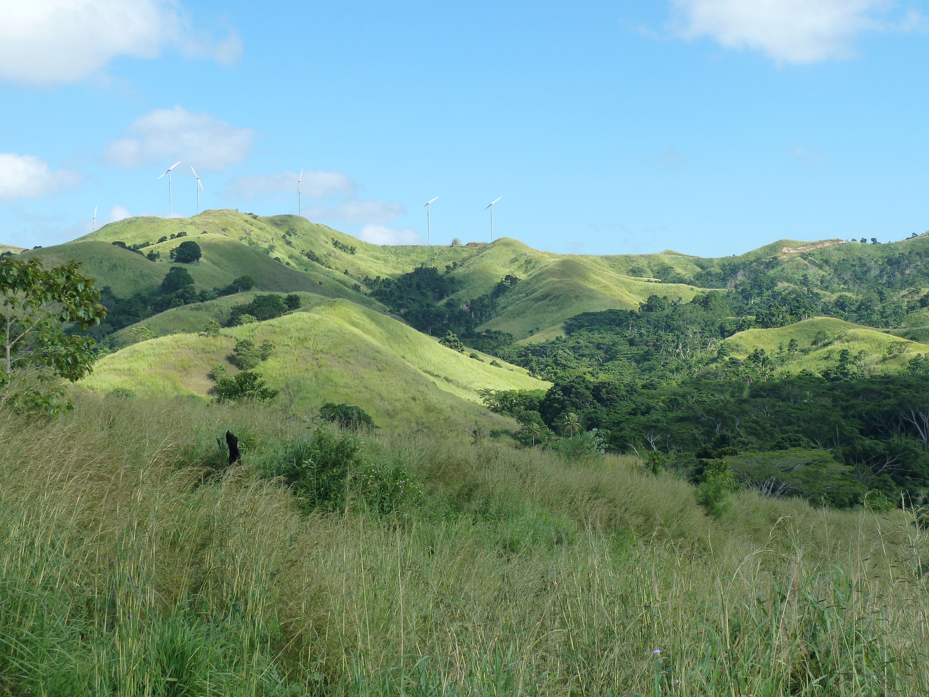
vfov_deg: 29.1
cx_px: 480
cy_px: 342
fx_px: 1342
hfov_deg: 38.2
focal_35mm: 50
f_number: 4
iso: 125
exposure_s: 1/320
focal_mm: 7.9
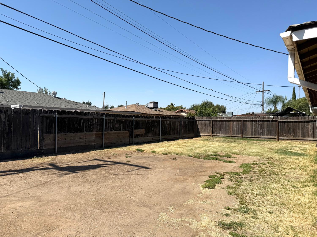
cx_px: 158
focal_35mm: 24
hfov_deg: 71.6
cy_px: 118
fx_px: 220
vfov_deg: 56.8
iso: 80
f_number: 1.78
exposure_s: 1/6711
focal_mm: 6.76
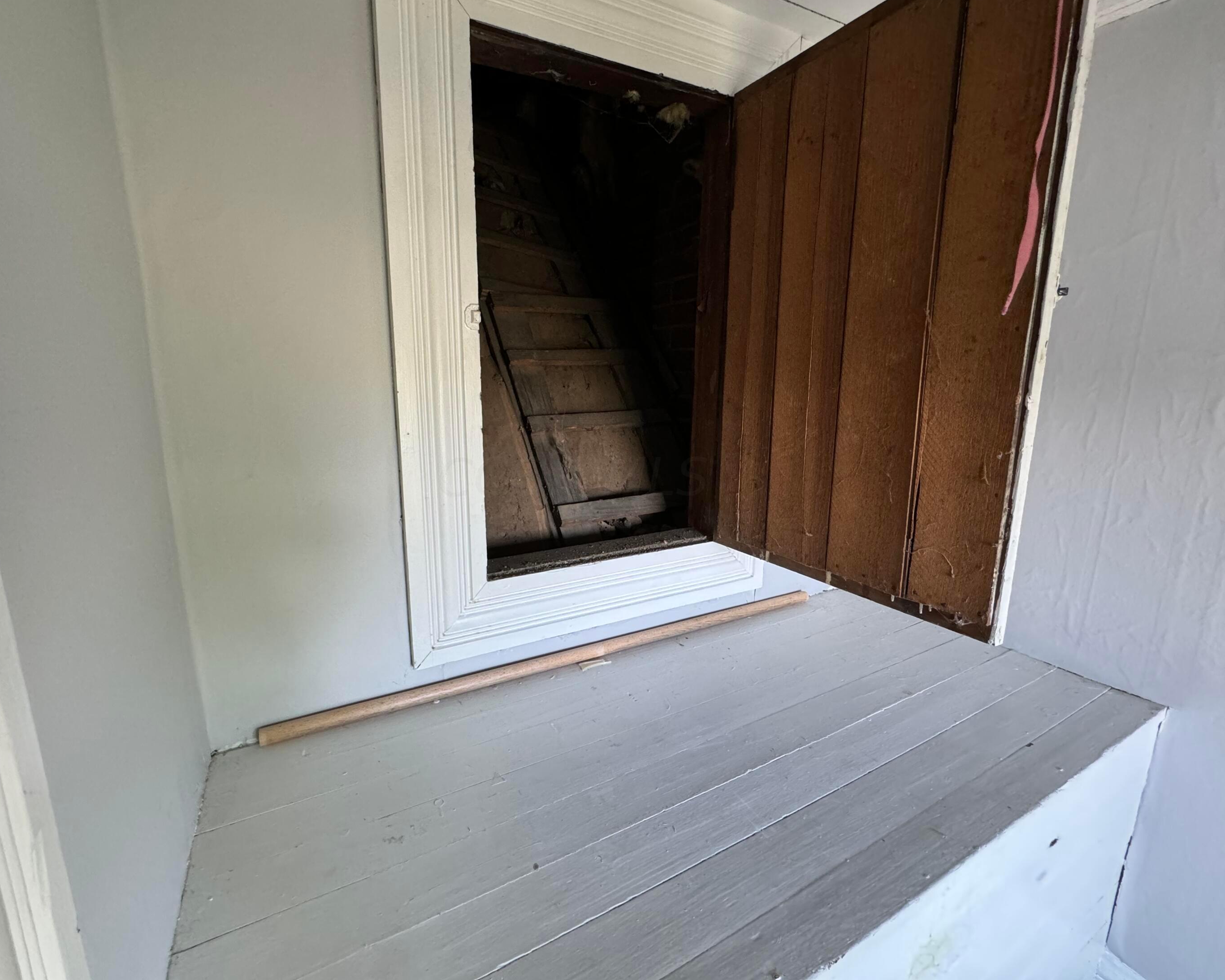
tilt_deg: -11.3
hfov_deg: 96.7
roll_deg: -0.4
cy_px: 476
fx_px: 544
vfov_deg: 84.0
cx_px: 573
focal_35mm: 15
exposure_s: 1/70
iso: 320
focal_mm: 2.22
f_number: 2.2
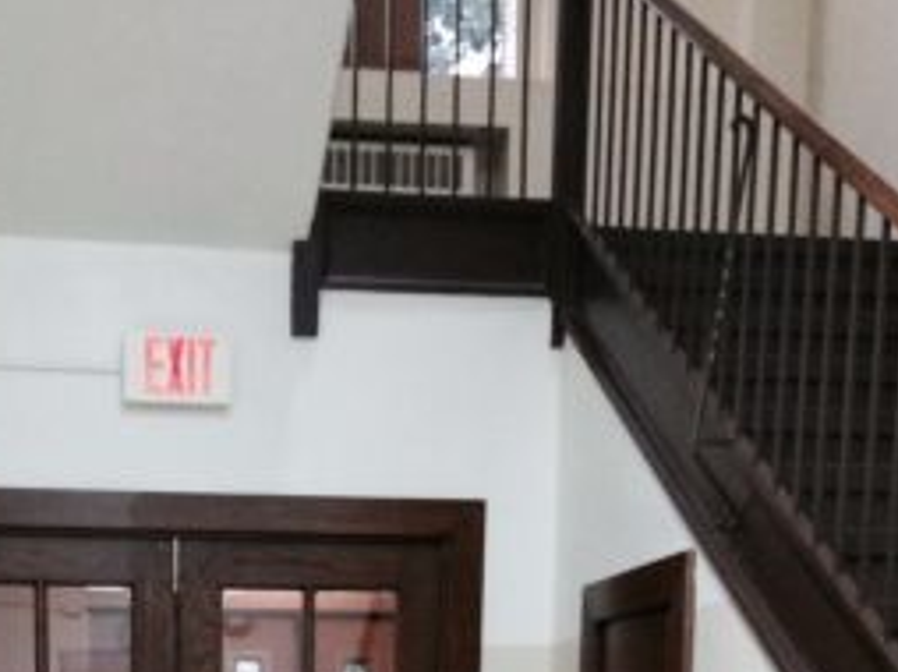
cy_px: 1047
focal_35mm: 71
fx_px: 1840
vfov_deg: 18.1
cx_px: 237
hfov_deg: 27.1
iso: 200
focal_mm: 4.12
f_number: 2.2
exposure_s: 1/30
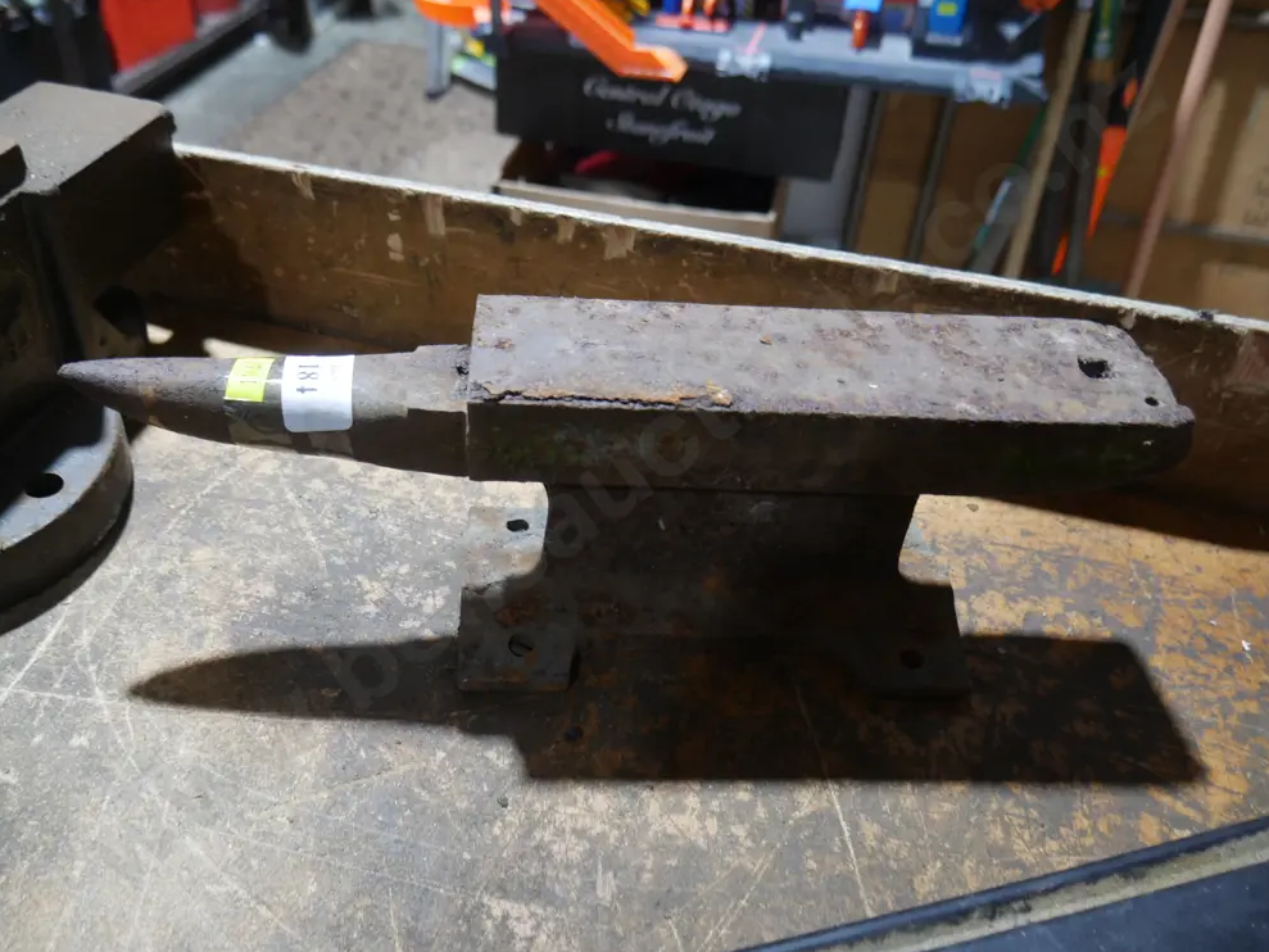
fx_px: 1063
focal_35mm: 29
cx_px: 625
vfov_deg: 48.2
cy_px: 477
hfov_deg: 61.7
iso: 500
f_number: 3.5
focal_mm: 14
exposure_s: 1/60
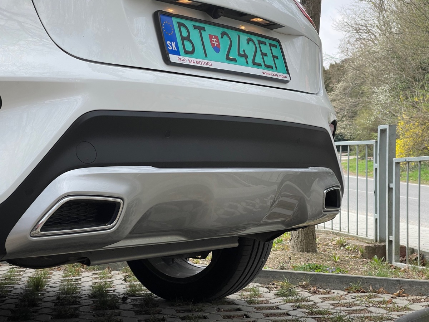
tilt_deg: +2.9
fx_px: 793
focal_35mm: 64
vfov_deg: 22.9
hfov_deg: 30.3
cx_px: 214
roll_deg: -0.9
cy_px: 161
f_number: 2.2
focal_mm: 7.5
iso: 20
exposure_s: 1/299
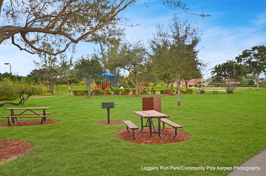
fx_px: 265
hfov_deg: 53.2
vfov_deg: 36.7
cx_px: 133
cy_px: 88
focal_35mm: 36
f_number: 4.5
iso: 100
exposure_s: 1/250
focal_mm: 24
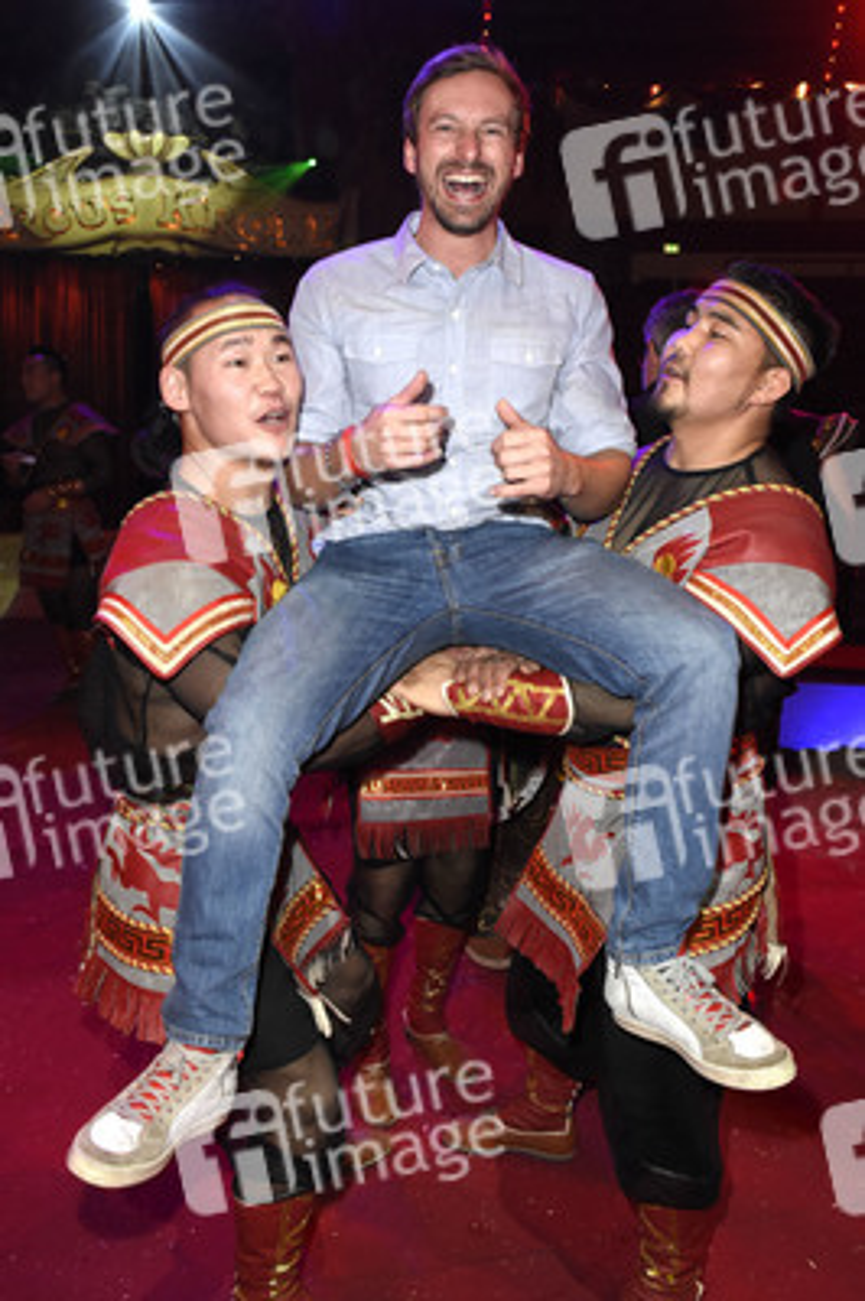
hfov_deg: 47.9
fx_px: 975
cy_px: 650
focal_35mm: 27
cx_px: 432
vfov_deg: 67.4
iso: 1600
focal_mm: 18
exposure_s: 1/160
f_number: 6.3
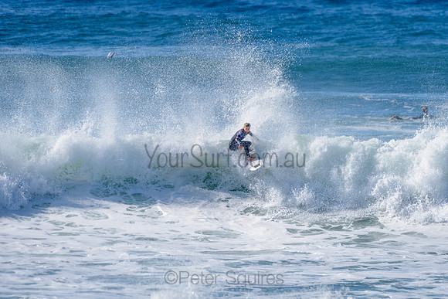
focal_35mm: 553
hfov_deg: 3.7
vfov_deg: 2.5
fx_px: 6887
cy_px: 137
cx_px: 246
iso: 140
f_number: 5.6
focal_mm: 500
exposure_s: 1/2000
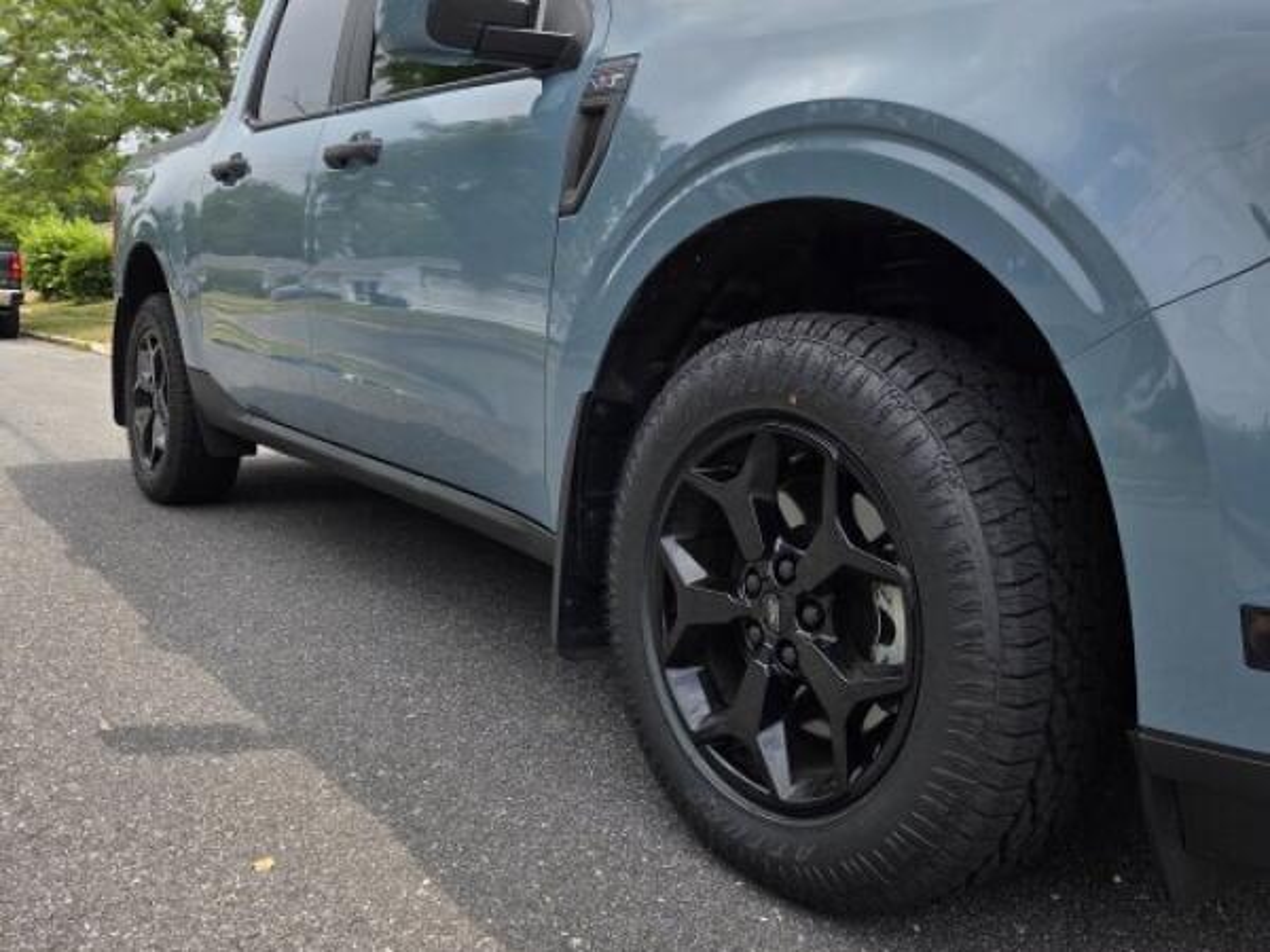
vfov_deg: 58.9
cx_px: 635
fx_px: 844
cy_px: 476
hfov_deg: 73.9
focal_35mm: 23
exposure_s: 1/3512
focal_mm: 5.4
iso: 80
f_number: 1.8
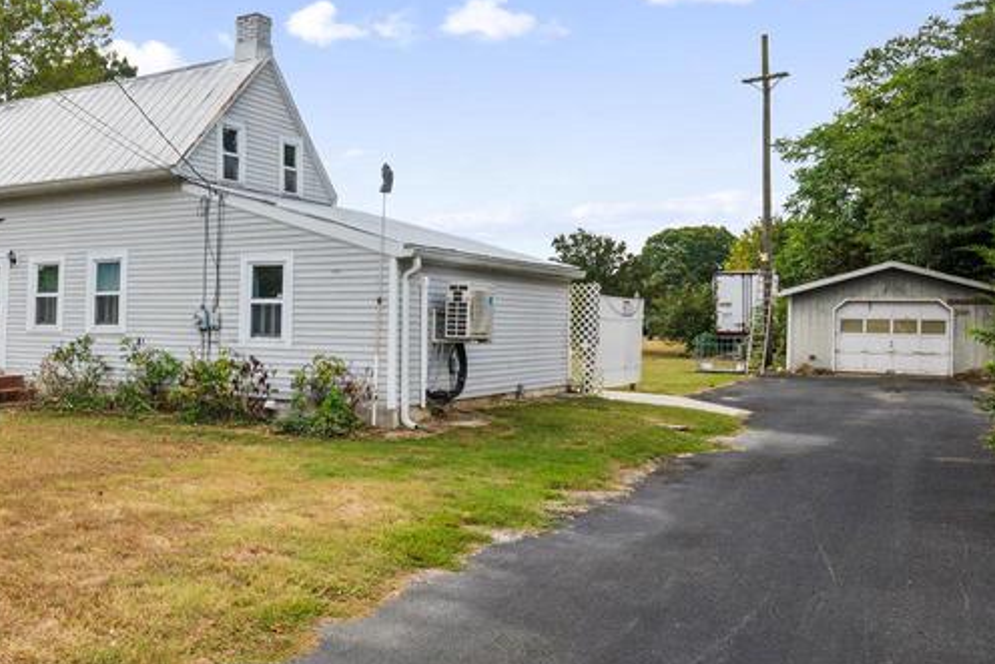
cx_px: 138
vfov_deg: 39.4
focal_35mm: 33
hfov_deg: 51.8
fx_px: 912
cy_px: 212
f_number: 16
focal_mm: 16
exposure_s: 1/80
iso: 250
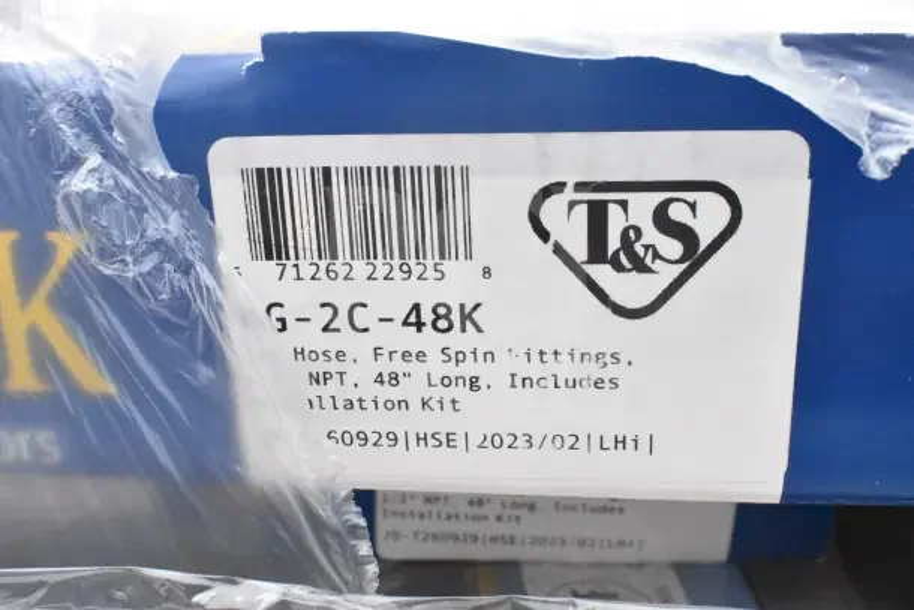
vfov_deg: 26.5
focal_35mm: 51
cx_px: 457
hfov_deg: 38.9
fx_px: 1295
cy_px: 305
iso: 6400
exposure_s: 1/1000
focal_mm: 34
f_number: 16
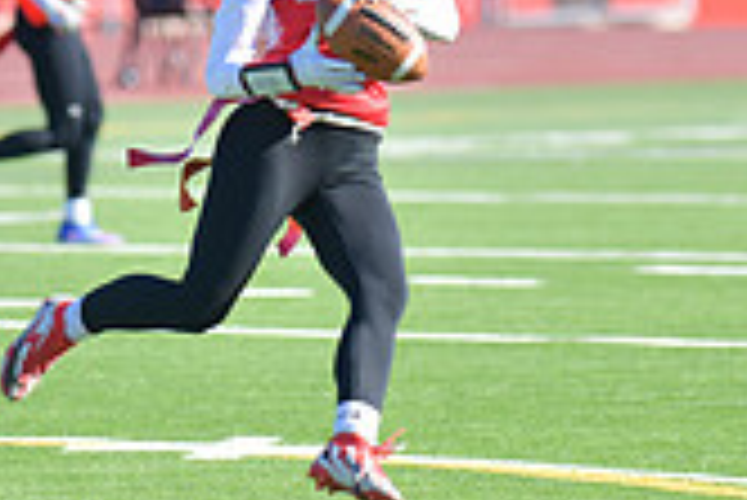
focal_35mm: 682
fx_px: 14164
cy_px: 29
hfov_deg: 3.0
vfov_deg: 2.0
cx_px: 400
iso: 400
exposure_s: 1/4000
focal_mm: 195
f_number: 2.8
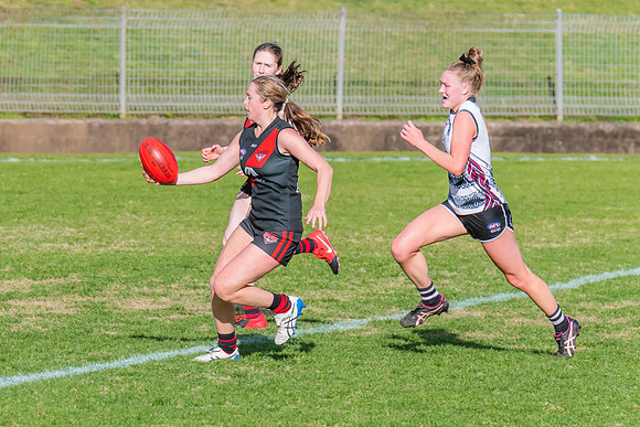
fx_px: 12966
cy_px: 203
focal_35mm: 729
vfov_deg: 1.9
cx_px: 221
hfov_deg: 2.8
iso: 800
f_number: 9
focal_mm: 420
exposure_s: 1/1250
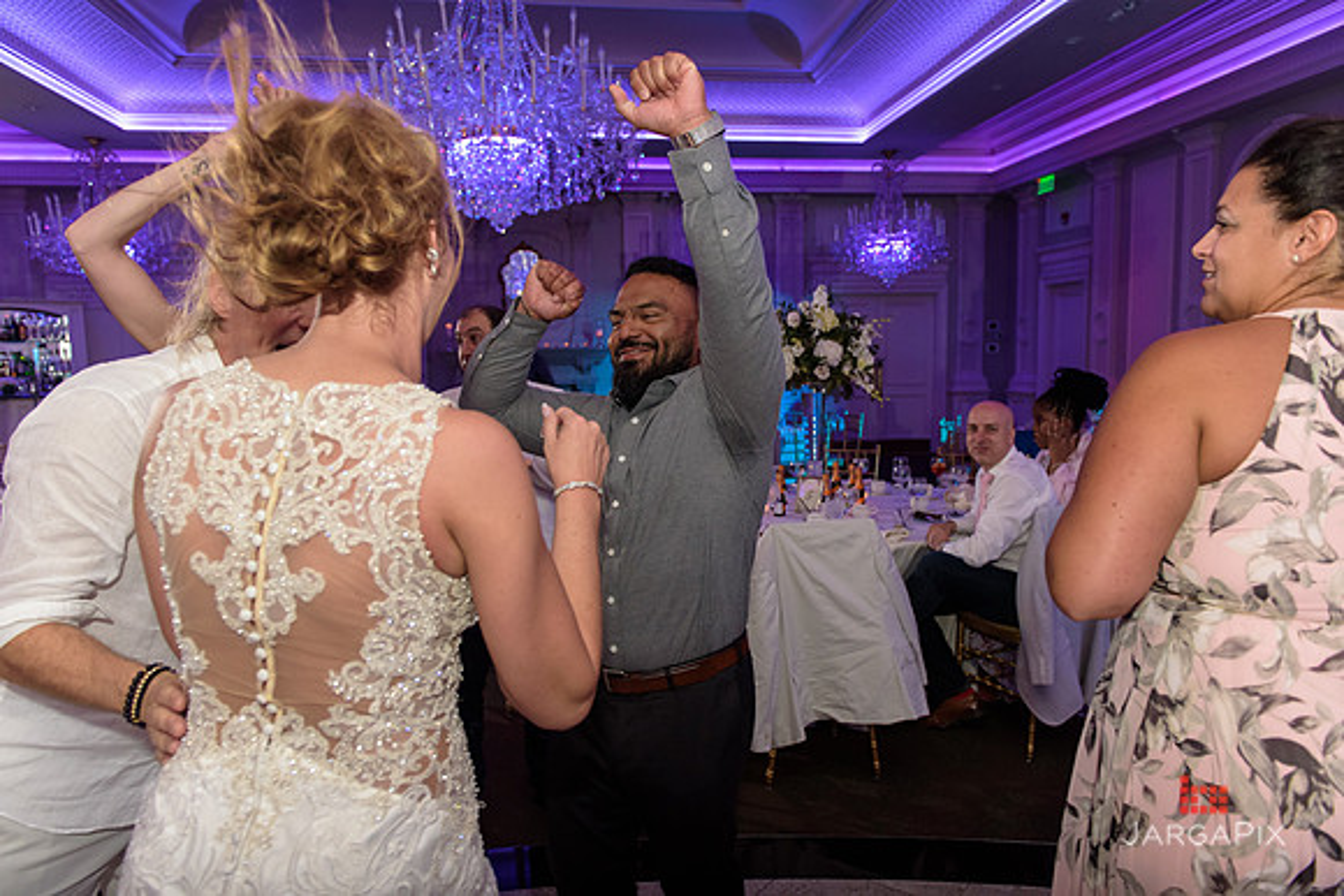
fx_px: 896
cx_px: 672
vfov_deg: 53.2
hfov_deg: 73.7
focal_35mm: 24
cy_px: 448
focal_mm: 24
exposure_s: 1/125
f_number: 3.2
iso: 1600
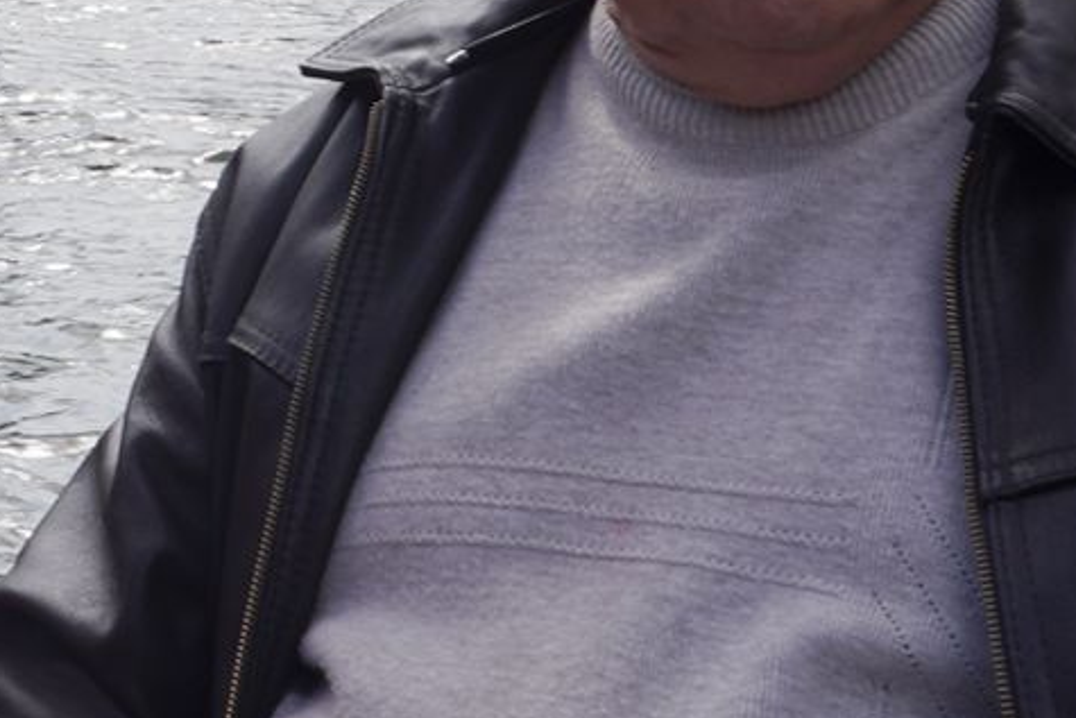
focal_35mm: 101
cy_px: -659
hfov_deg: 19.2
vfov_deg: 12.2
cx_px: -177
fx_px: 3020
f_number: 16
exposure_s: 1/100
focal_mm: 24
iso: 100
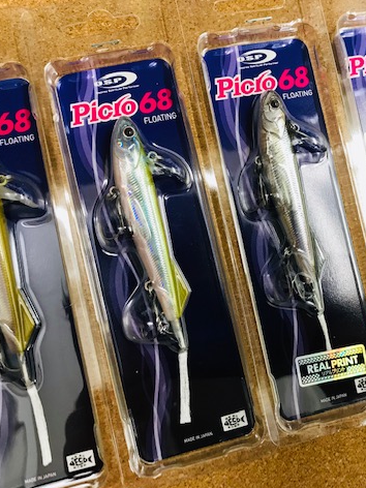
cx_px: 257
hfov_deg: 37.1
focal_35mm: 38
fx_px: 536
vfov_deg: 49.0
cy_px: 244
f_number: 1.8
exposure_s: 1/33
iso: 40
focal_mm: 3.99
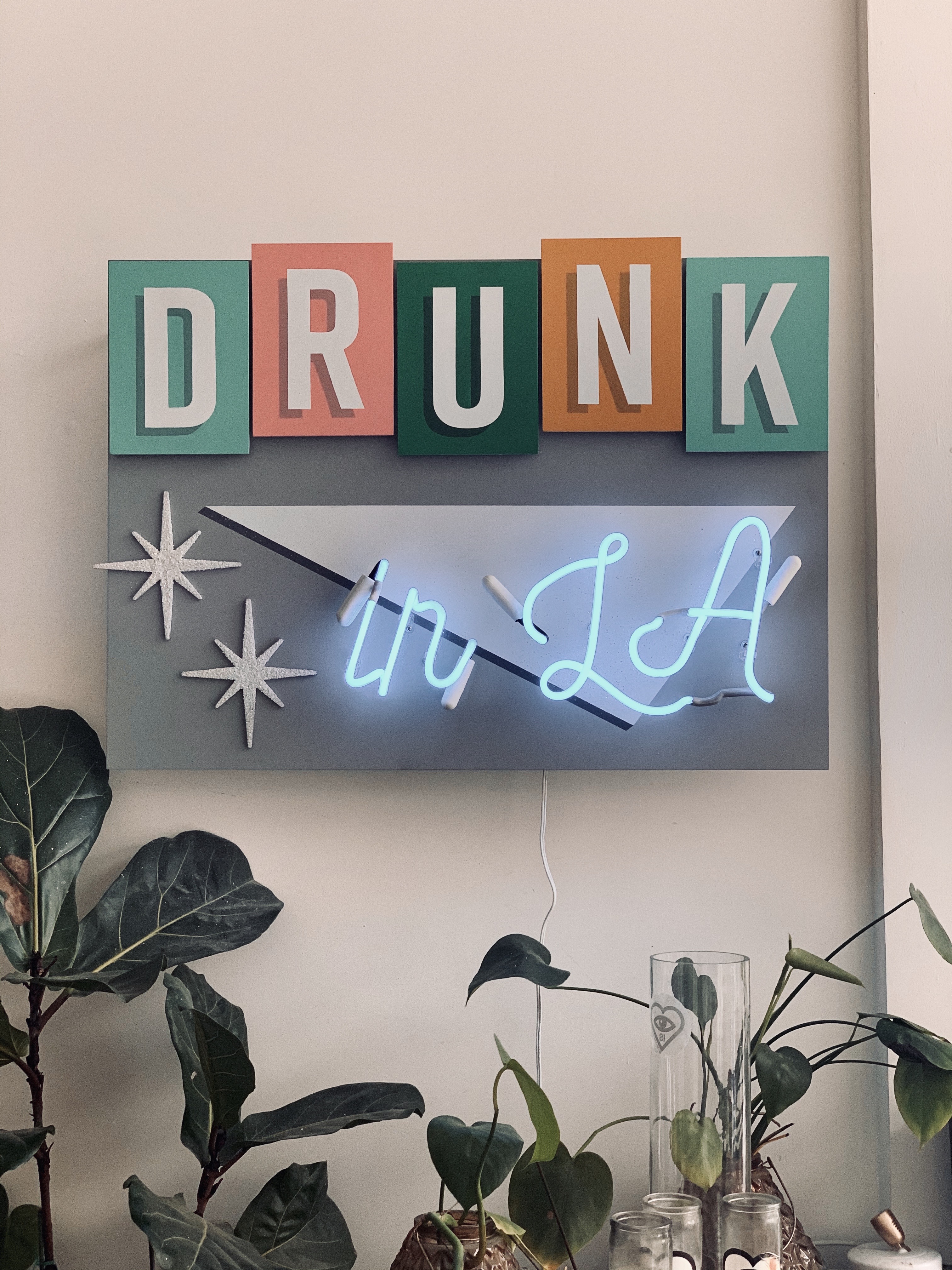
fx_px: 1907
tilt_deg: +3.8
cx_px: 476
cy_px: 635
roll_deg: -0.2
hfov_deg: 28.0
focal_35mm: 52
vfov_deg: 36.8
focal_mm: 6
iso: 80
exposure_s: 1/120
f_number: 2.4
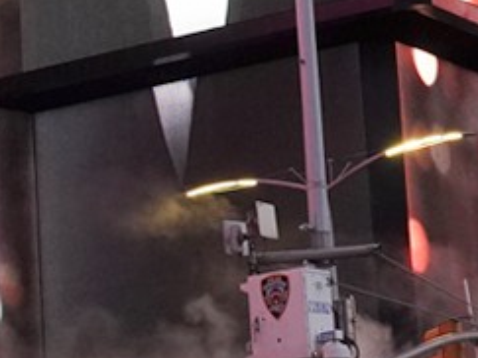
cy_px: -177
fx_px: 3064
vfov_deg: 6.6
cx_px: -275
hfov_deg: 8.7
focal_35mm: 222
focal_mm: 28
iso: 2000
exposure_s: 1/100
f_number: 14
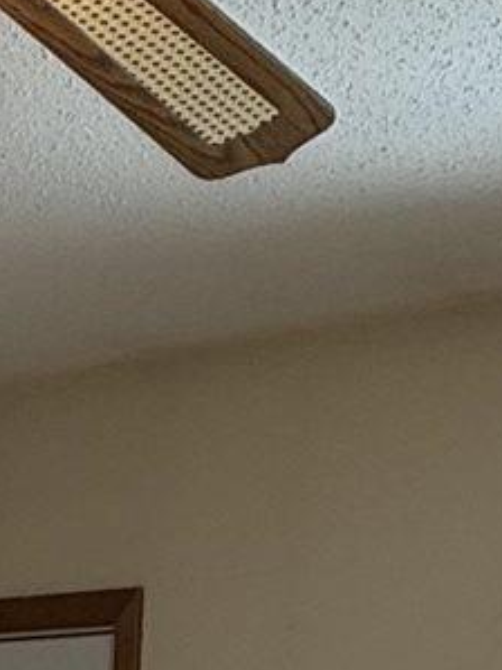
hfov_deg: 13.6
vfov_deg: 13.4
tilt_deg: -16.8
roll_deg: -2.8
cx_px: 31
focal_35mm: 108
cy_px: 1602
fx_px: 2090
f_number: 2.2
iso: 160
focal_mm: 2.22
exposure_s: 1/120
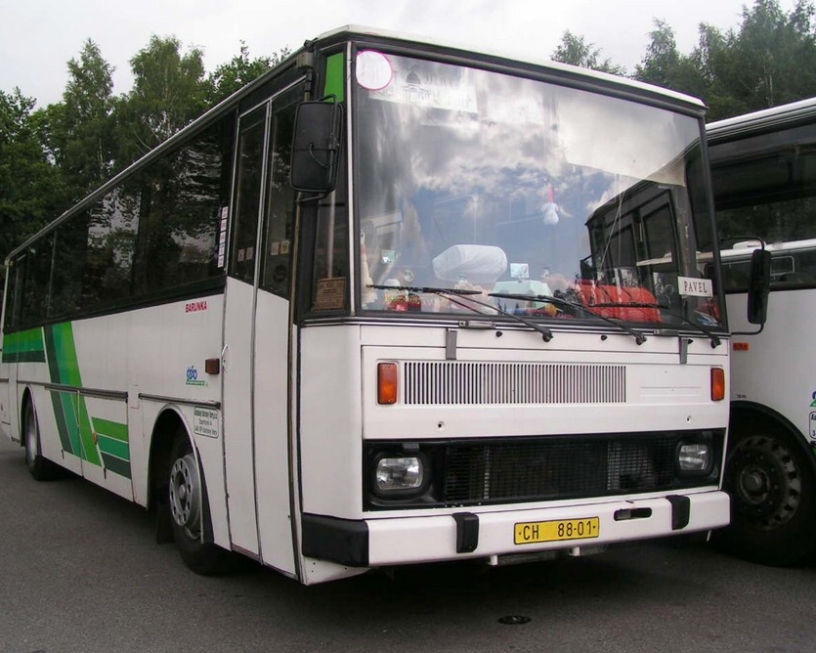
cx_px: 381
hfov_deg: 45.8
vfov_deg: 37.3
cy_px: 324
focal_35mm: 40
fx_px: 966
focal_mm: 5.8
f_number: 5.6
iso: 50
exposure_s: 1/200
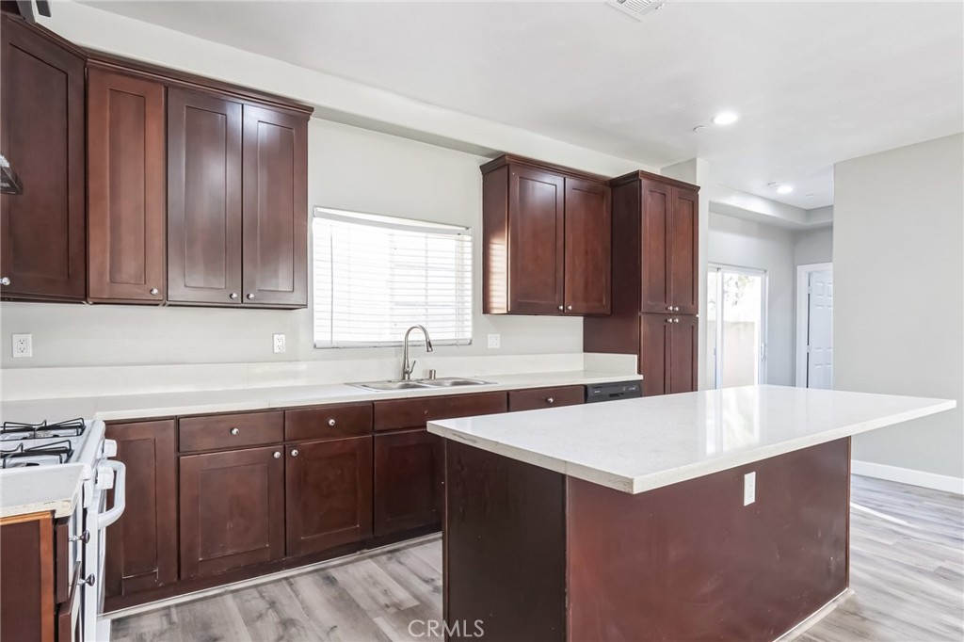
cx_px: 482
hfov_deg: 90.0
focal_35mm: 18
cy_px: 321
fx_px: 482
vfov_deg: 67.3
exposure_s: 1/13
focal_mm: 12
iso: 400
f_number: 9
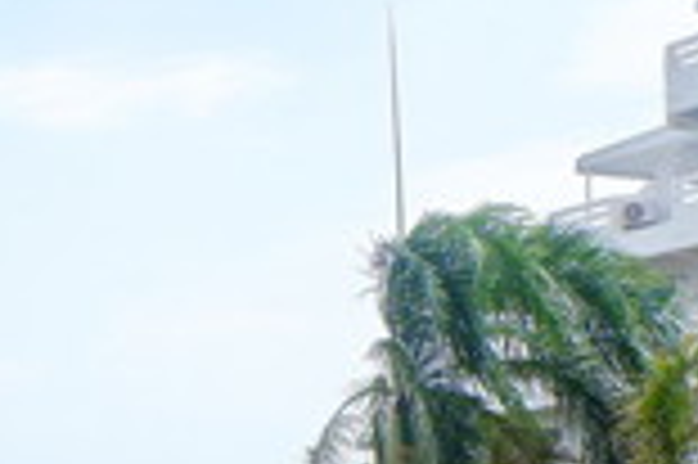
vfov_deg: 14.1
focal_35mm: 93
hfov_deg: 20.7
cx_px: -108
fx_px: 1801
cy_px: 586
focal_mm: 16
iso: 200
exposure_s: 1/420
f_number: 8
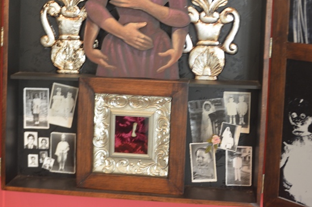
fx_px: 528
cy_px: 23
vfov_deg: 21.7
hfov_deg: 32.9
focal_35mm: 61
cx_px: 158
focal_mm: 29
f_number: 2.8
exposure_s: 1/15
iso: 800
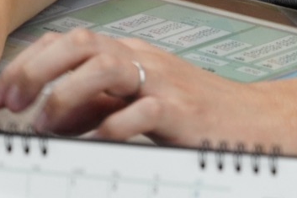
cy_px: -472
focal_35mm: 508
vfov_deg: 2.7
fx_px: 4189
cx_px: 173
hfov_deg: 4.1
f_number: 6.3
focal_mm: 70
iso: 1250
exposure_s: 1/100
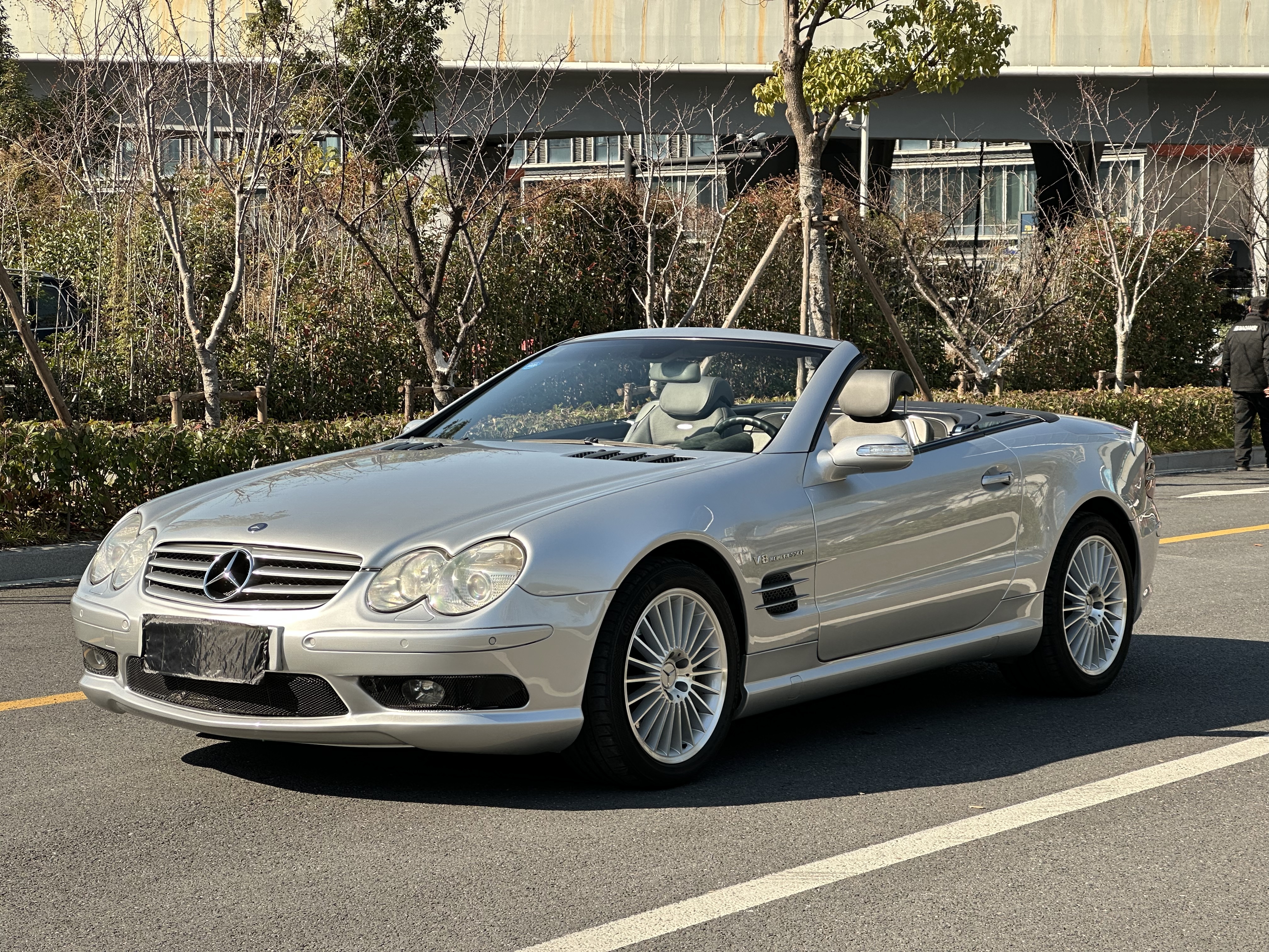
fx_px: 2823
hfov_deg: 25.3
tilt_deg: -1.7
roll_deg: -0.1
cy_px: 476
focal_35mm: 77
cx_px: 634
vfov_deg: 19.1
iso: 32
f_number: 2.8
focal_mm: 9
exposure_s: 1/132
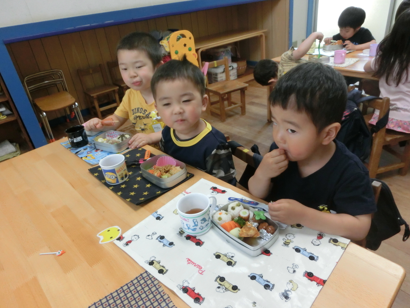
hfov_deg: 71.6
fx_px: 284
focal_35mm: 24
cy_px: 154
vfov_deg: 56.8
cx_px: 205
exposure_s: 1/125
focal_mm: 4.24
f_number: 3
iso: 500
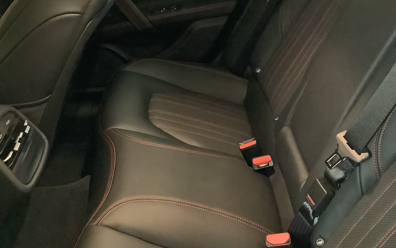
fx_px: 507
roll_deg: +3.4
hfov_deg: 42.4
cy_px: 106
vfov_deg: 27.4
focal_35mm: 47
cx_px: 155
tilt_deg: -29.8
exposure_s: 1/15
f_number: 2.4
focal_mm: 3.3
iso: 800
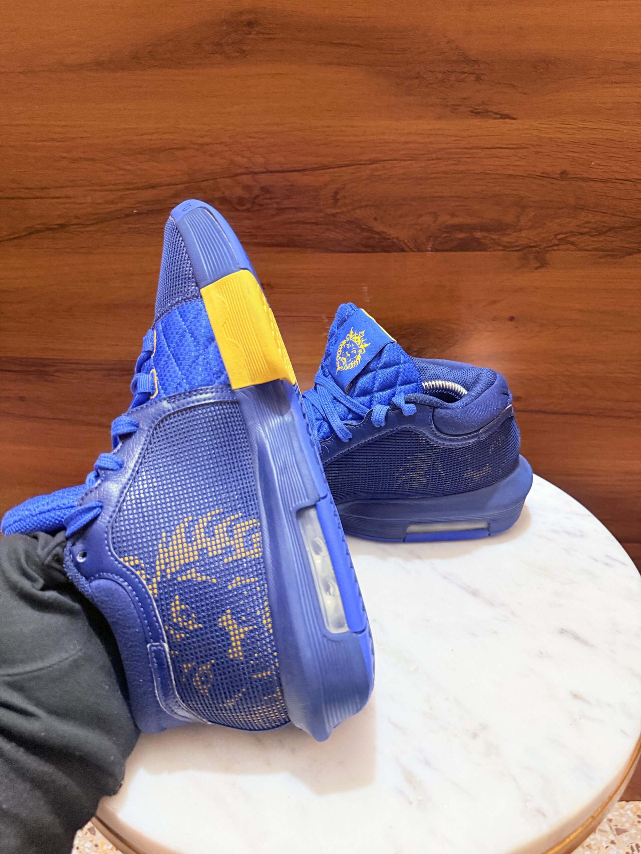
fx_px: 593
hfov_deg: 56.8
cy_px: 427
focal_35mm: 24
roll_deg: +0.1
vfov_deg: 71.6
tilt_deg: -27.2
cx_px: 320
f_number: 1.78
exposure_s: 1/50
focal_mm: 6.76
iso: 320
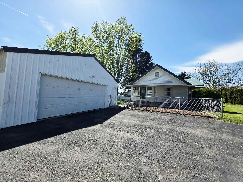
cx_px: 122
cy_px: 91
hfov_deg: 106.2
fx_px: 91
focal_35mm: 13
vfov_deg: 89.9
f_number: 1.9
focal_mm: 2.2
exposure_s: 1/2000
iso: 40
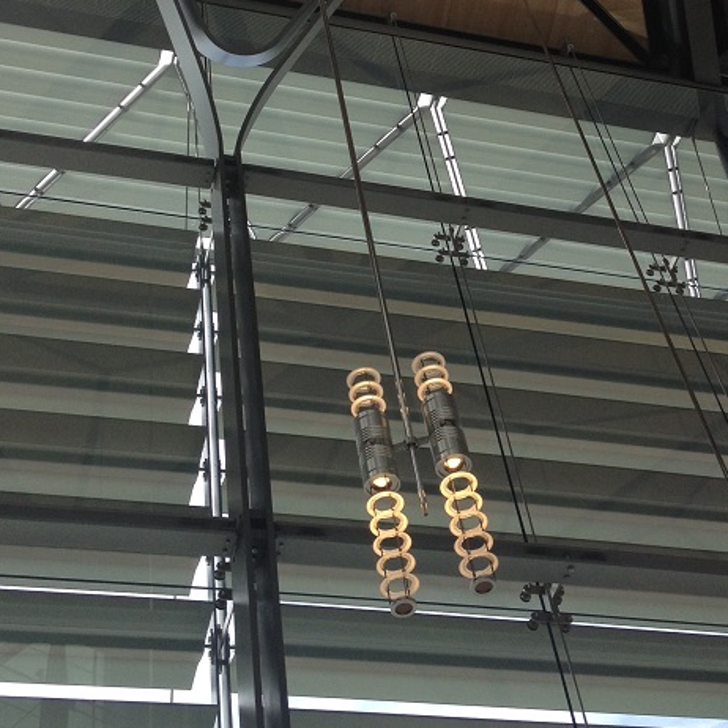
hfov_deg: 25.7
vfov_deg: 25.4
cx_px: 397
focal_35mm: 67
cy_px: 184
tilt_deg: +56.6
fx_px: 1594
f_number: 2.4
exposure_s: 1/575
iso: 50
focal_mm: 4.28
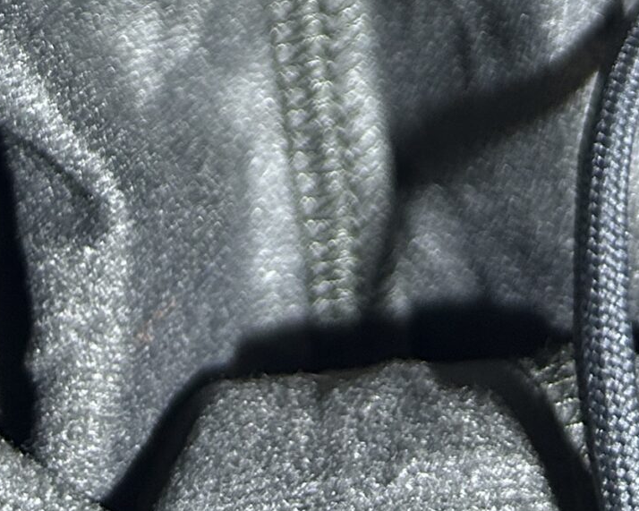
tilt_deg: -68.8
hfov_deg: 21.0
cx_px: 334
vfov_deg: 13.6
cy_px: -610
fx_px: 1721
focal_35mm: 91
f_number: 1.5
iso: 160
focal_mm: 5.7
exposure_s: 1/50
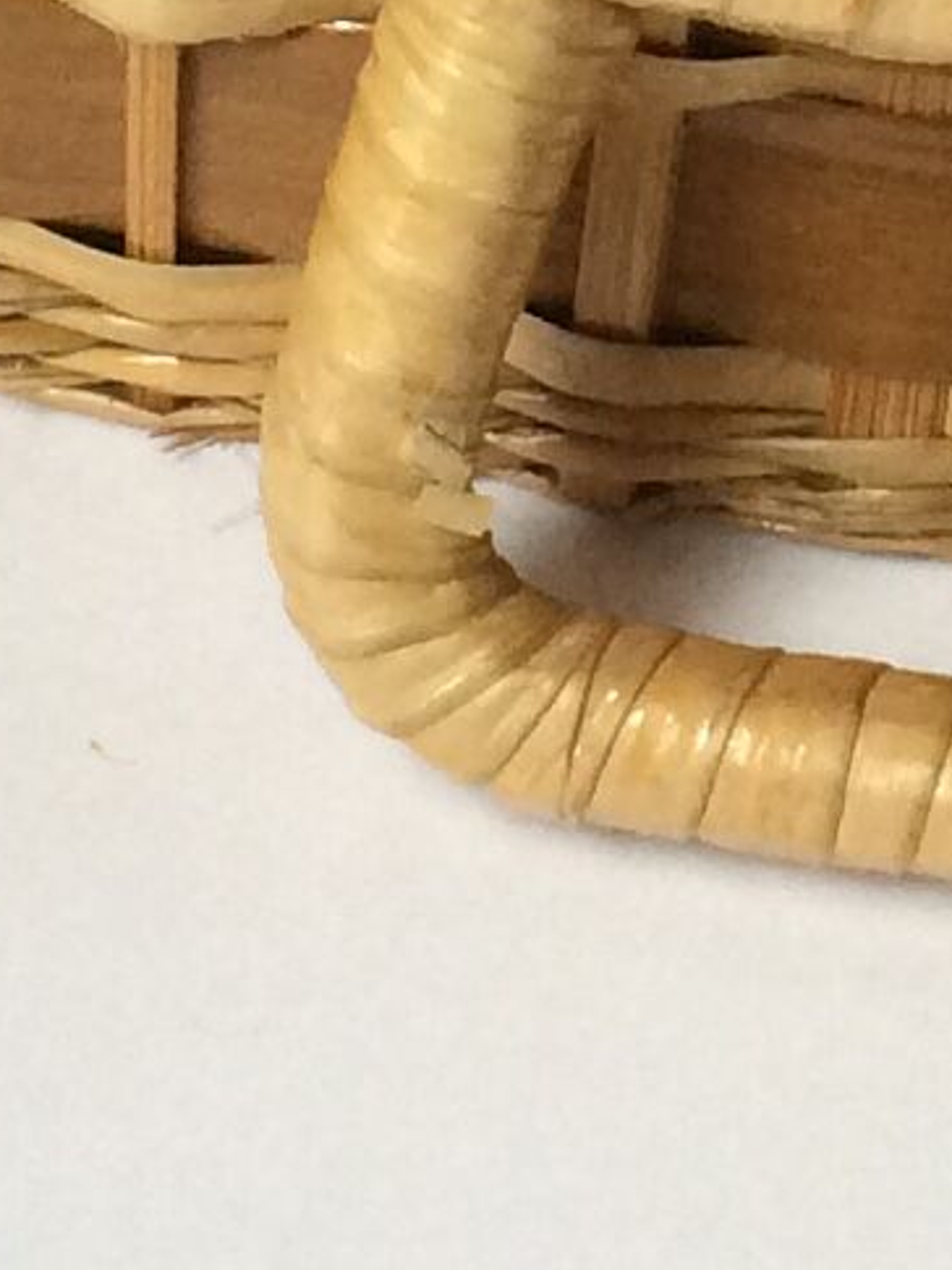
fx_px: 7147
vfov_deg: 9.9
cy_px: -529
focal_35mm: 195
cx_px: 1200
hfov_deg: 7.5
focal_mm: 4.15
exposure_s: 1/33
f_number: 2.2
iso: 160
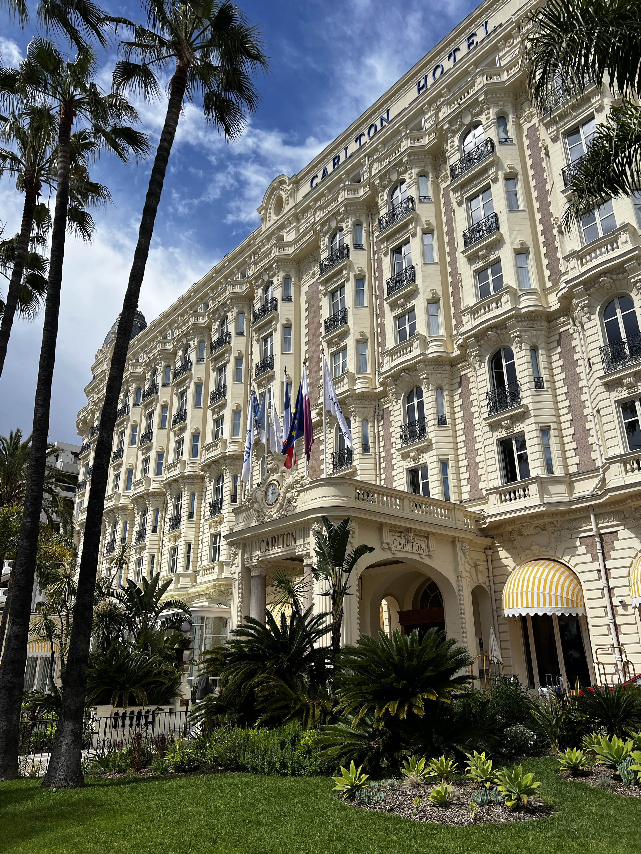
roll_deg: -0.4
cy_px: 427
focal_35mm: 26
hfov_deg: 53.1
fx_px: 642
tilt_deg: +24.0
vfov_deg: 67.3
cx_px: 320
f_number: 1.5
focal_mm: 5.7
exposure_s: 1/5319
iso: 50
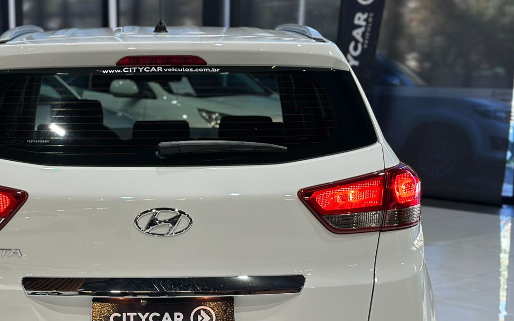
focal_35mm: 84
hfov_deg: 24.5
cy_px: 249
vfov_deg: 15.5
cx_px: 164
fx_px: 1177
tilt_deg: -10.3
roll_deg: -0.6
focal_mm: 6.86
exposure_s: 1/120
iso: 125
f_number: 1.78
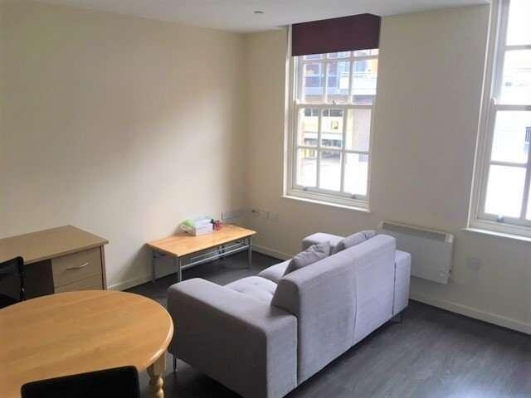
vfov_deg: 48.2
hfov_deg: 61.7
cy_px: 199
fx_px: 445
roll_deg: -0.1
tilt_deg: -12.8
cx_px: 266
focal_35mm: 29
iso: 32
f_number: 2.2
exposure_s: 1/33
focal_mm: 4.15
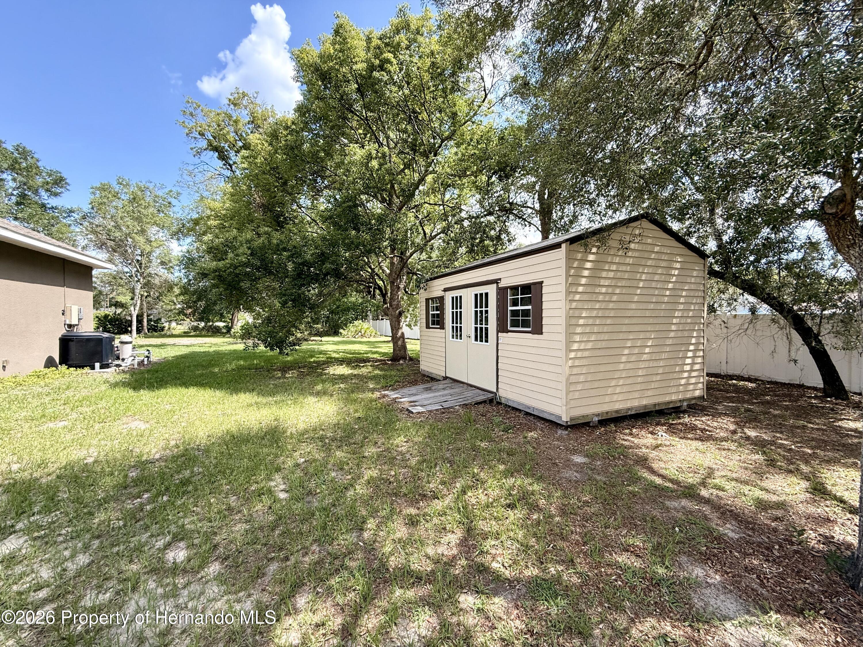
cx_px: 432
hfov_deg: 102.1
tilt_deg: -0.4
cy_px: 324
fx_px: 349
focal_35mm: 14
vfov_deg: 85.7
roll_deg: +0.6
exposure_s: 1/549
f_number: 2.2
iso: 64
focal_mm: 2.22
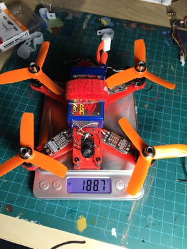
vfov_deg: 60.0
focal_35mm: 30
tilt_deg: -62.6
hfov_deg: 46.8
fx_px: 216
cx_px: 92
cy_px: 124
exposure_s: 1/120
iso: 50
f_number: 2.2
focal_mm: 4.15
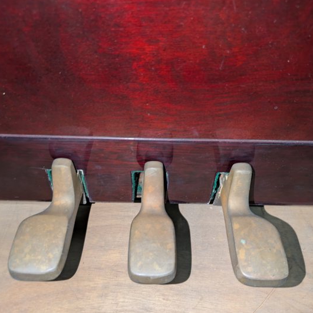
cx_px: 157
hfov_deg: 54.0
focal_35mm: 30
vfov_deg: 53.6
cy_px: 191
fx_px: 307
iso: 286
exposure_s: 1/33.3
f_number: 1.89
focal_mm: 5.43
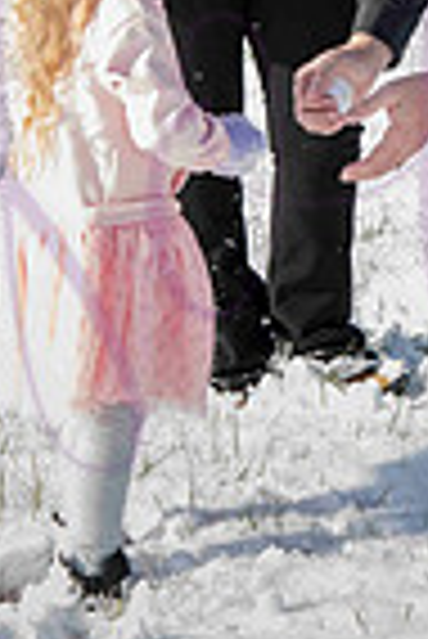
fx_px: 3949
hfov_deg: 6.2
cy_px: -117
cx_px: 329
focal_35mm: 222
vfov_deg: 9.2
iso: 800
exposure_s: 1/800
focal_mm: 70
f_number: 8
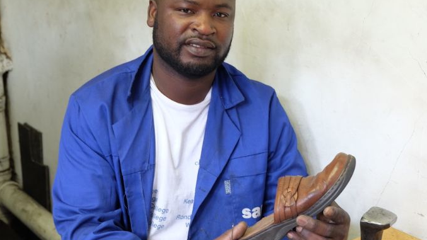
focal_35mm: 57
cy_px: 179
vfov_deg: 20.9
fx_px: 645
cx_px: 213
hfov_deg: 36.6
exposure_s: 1/30
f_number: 3.2
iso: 400
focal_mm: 24.3
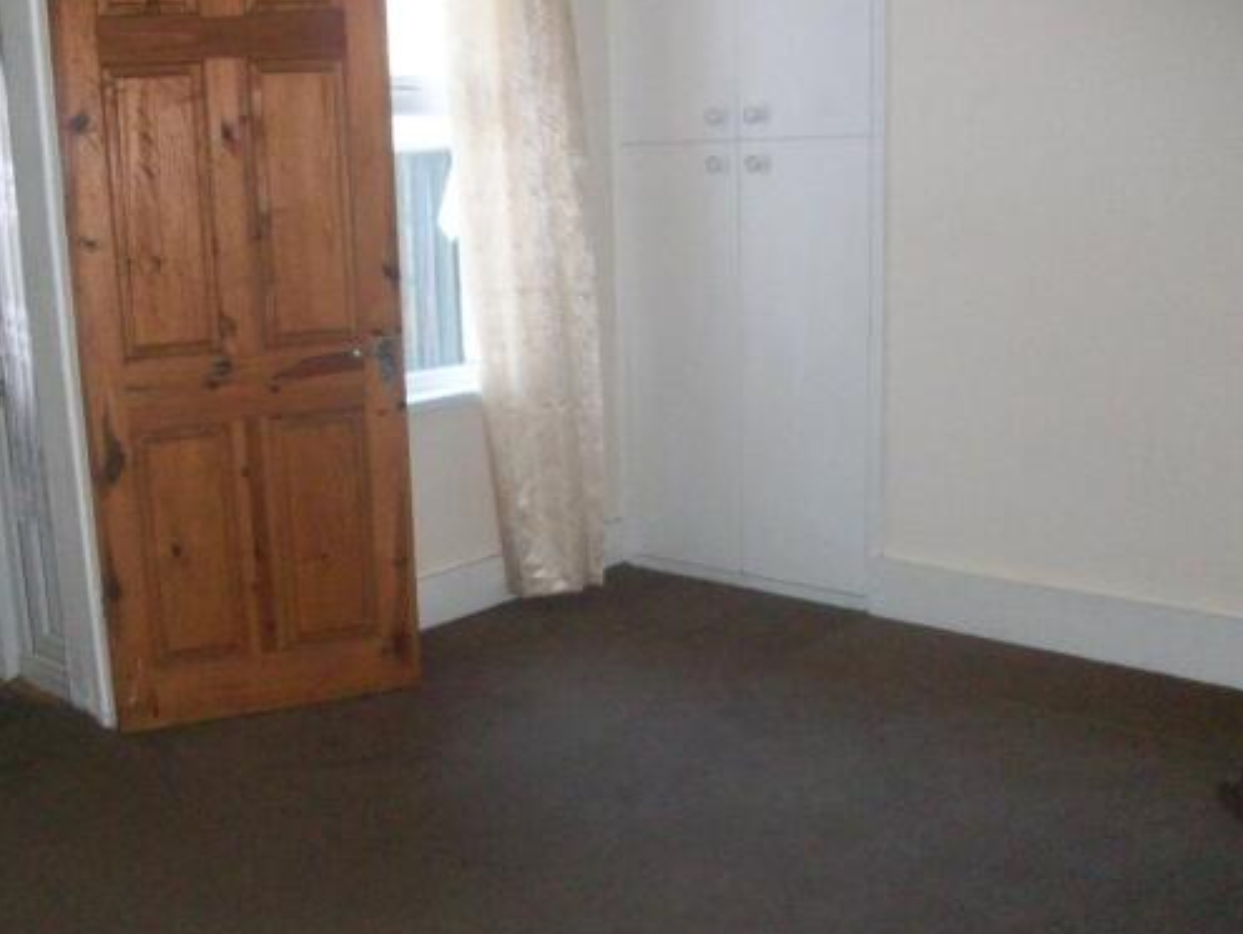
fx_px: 1437
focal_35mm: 40
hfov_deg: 46.6
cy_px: 503
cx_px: 531
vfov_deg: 36.0
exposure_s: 1/60
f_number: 2.8
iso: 320
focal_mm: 5.7
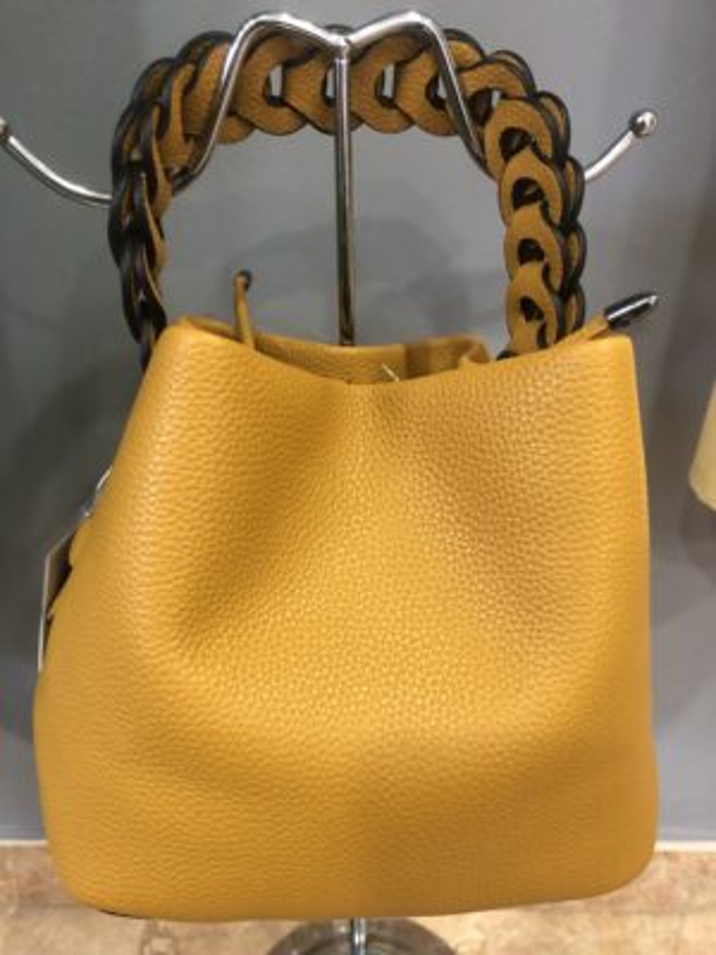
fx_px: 772
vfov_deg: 63.4
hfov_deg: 49.7
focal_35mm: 28
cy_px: 478
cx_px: 358
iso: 64
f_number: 1.8
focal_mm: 3.99
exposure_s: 1/17
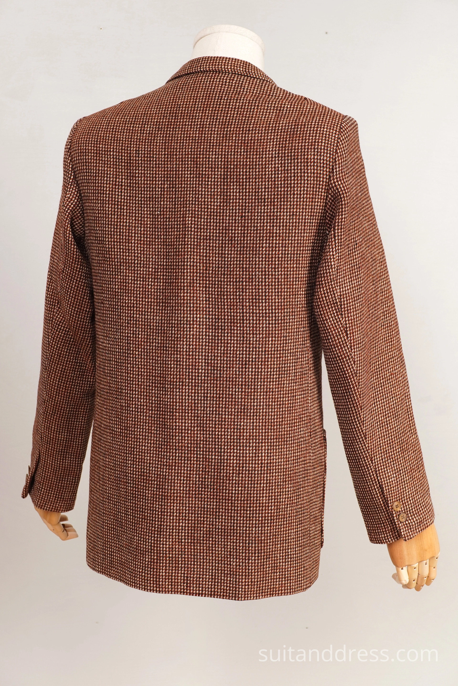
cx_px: 229
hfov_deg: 28.1
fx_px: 916
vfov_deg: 41.1
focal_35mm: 48
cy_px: 343
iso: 320
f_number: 5.6
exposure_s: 1/15
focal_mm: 32
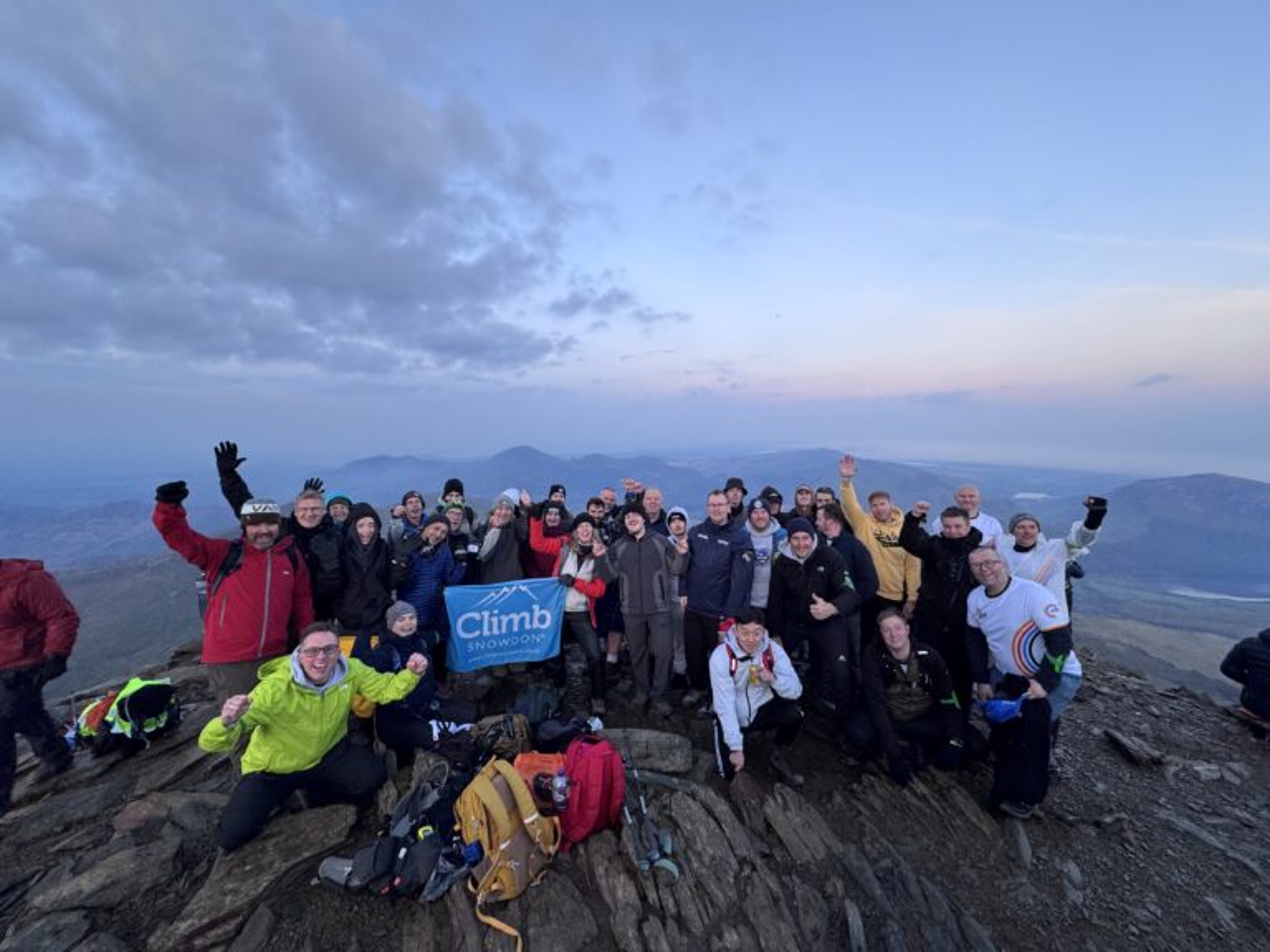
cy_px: 476
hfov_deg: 102.1
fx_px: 514
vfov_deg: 85.7
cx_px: 635
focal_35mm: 14
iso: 100
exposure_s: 1/99
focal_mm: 2.22
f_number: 2.2
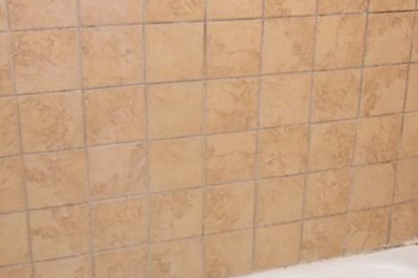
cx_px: 244
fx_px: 604
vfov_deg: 25.9
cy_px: 98
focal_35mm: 52
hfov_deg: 38.1
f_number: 4
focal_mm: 10
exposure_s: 1/60
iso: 500
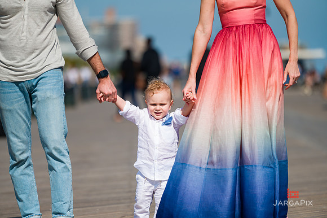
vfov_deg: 6.9
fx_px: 1816
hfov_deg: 10.3
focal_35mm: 200
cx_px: 164
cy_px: 109
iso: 200
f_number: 3.2
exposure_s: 1/6400
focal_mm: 200
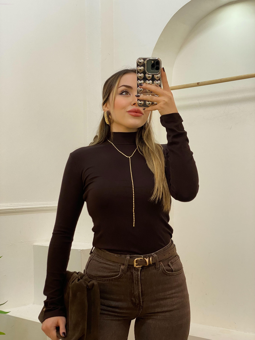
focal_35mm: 52
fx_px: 511
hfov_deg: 28.0
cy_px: 170
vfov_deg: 36.8
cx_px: 128
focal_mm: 6
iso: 64
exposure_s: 1/100
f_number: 2
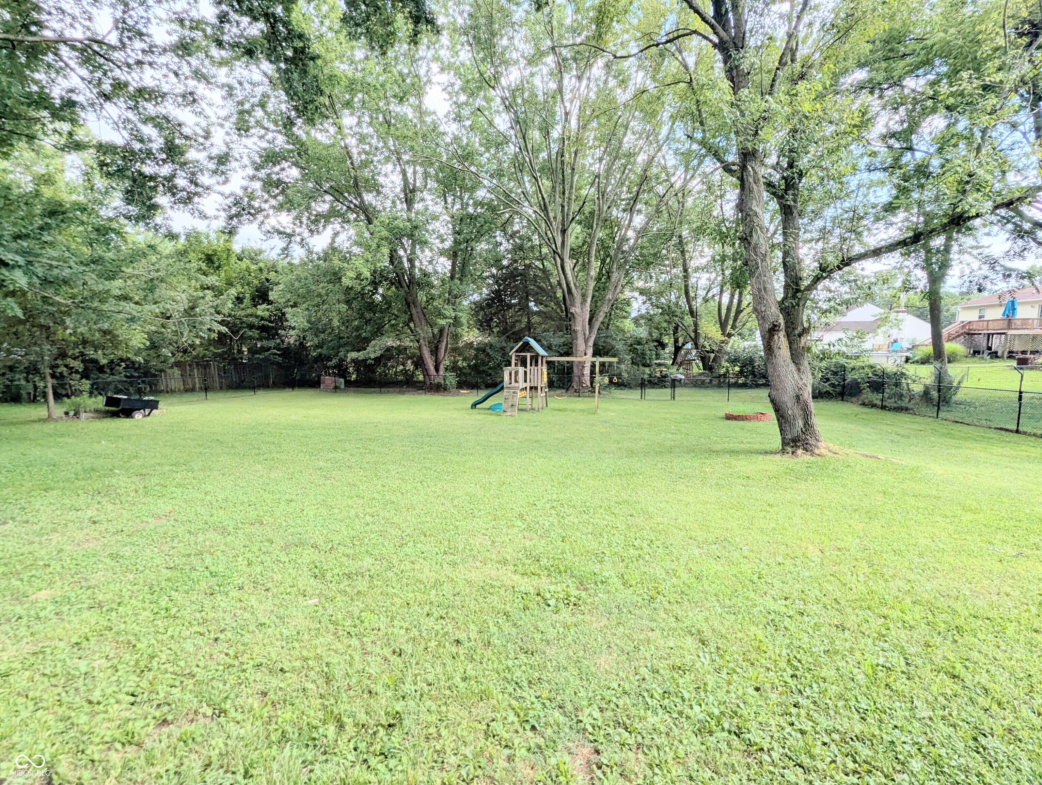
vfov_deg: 90.1
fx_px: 392
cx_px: 521
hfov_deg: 106.1
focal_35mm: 13
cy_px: 392
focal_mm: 1.95
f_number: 2.2
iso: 40
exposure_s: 1/808
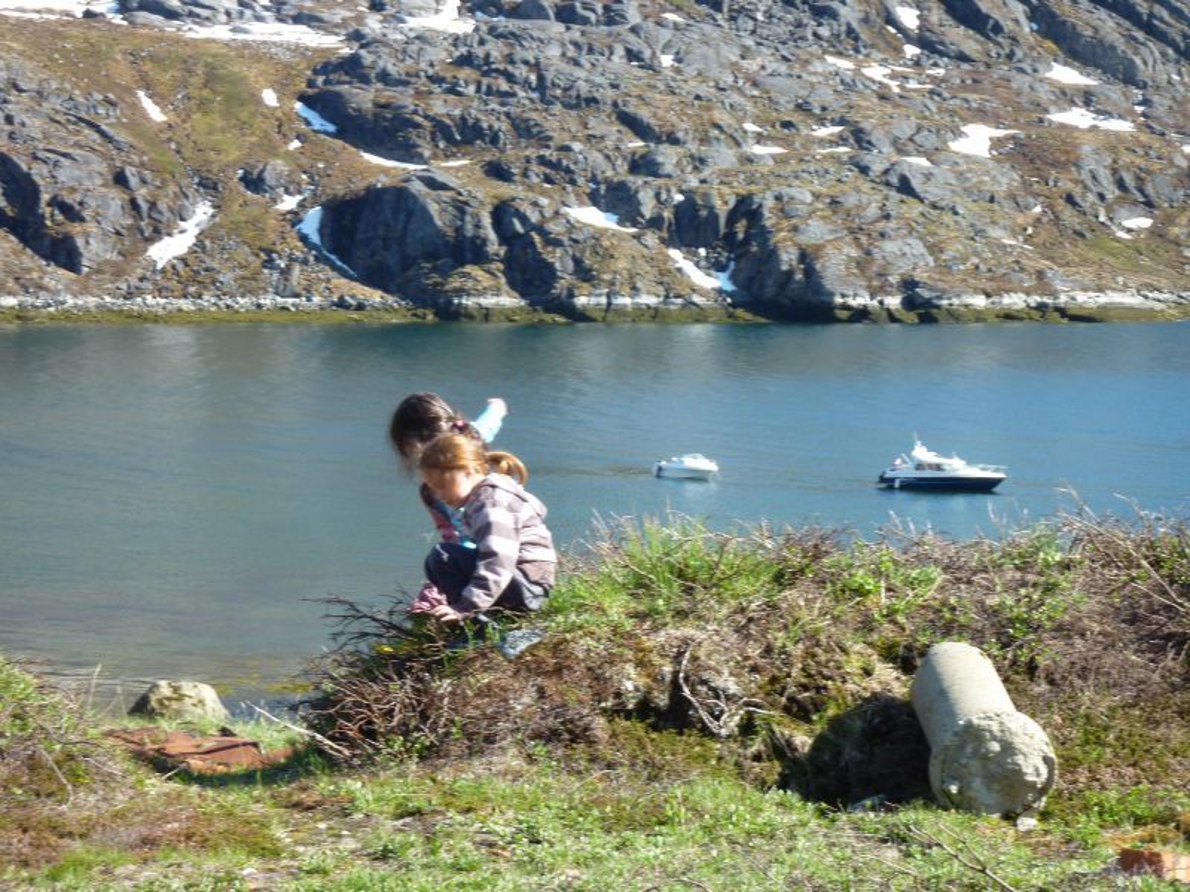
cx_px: 595
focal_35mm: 96
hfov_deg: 20.4
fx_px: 3300
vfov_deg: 15.4
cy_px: 446
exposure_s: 1/200
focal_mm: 15.8
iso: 80
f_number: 4.3
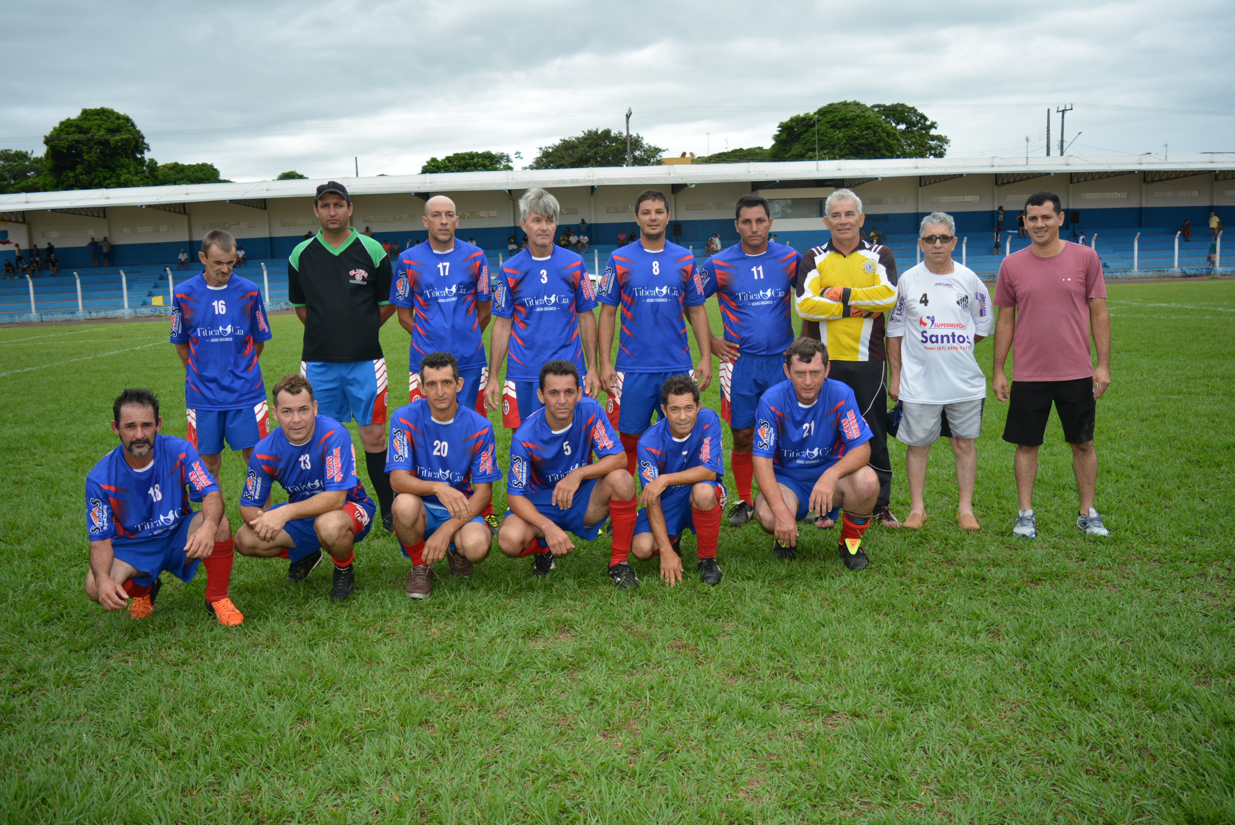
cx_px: 618
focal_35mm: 30
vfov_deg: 43.7
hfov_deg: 61.9
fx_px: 1030
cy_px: 412
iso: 100
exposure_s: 1/200
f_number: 4
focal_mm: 20
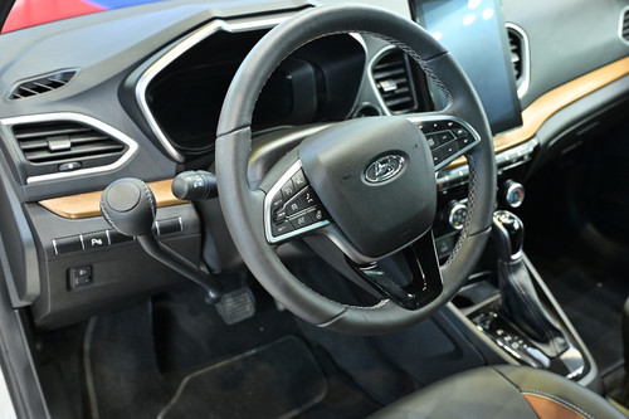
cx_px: 314
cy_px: 210
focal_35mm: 36
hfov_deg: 53.1
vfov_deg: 36.8
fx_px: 629
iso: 5000
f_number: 5.6
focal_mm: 36
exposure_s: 1/60
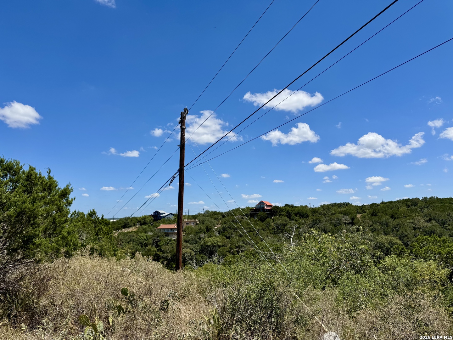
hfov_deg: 71.6
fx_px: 314
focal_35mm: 24
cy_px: 170
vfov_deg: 56.8
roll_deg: +0.2
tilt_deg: +8.3
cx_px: 226
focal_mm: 6.76
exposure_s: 1/6410
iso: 80
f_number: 1.78
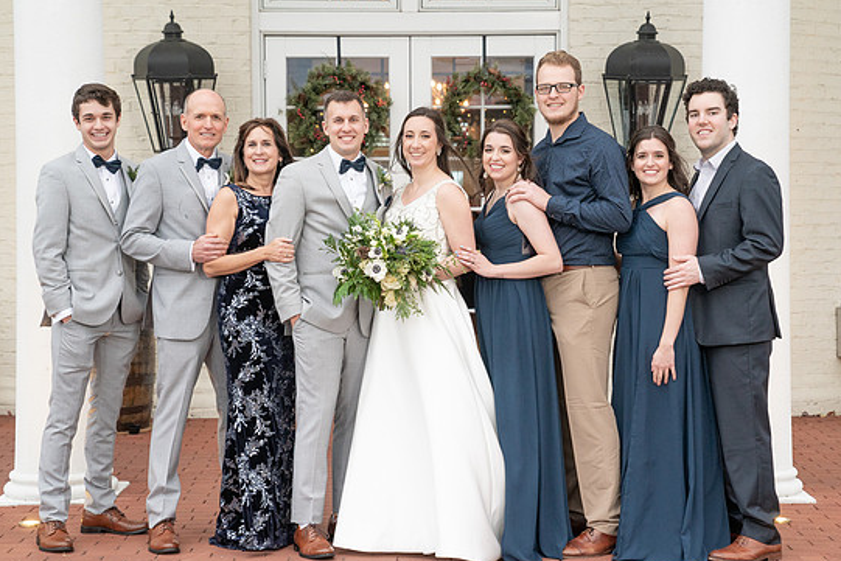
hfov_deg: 25.7
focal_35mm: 79
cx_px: 431
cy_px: 272
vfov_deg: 17.3
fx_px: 1846
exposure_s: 1/200
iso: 2000
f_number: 4
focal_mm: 70
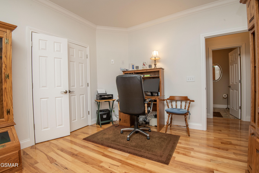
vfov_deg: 73.7
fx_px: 115
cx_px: 130
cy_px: 86
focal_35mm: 16
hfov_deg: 96.7
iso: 400
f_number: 10
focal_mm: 16
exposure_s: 1/60
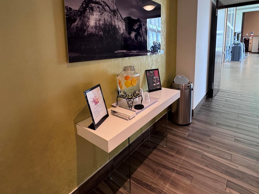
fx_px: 150
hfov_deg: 81.7
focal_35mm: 20
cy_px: 66
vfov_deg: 64.4
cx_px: 136
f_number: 2.2
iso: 250
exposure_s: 1/60
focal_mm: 2.22
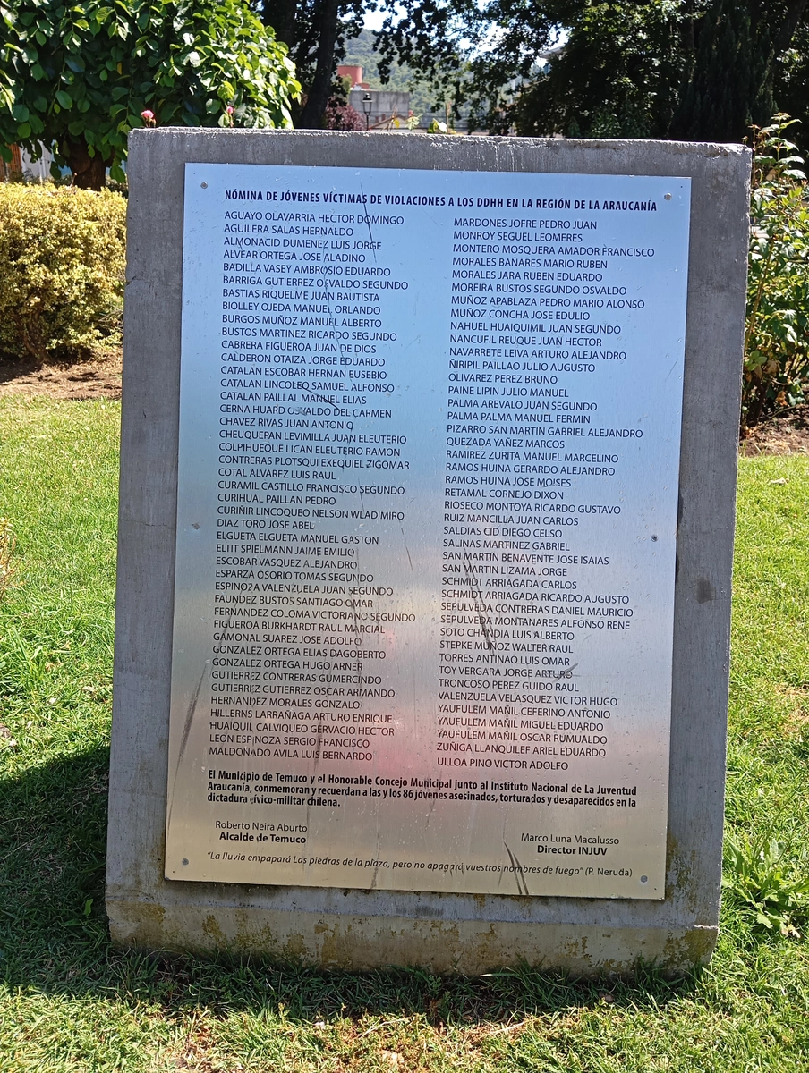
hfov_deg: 49.9
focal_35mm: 28
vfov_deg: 63.4
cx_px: 404
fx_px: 870
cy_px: 536
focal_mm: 4.22
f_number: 1.8
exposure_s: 1/221
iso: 110
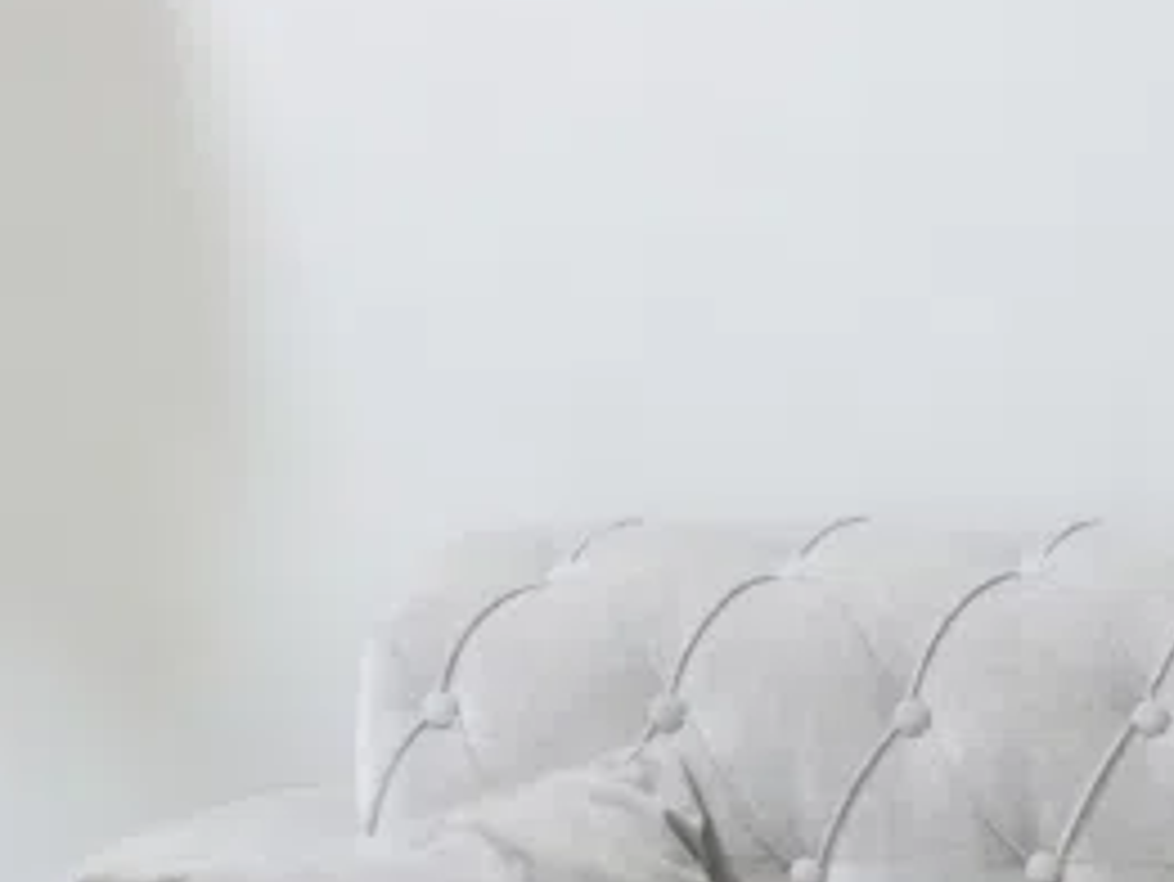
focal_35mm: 98
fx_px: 3325
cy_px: 1447
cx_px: 1939
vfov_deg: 13.9
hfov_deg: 17.3
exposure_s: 1/25
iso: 892
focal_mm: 4.27
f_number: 1.8
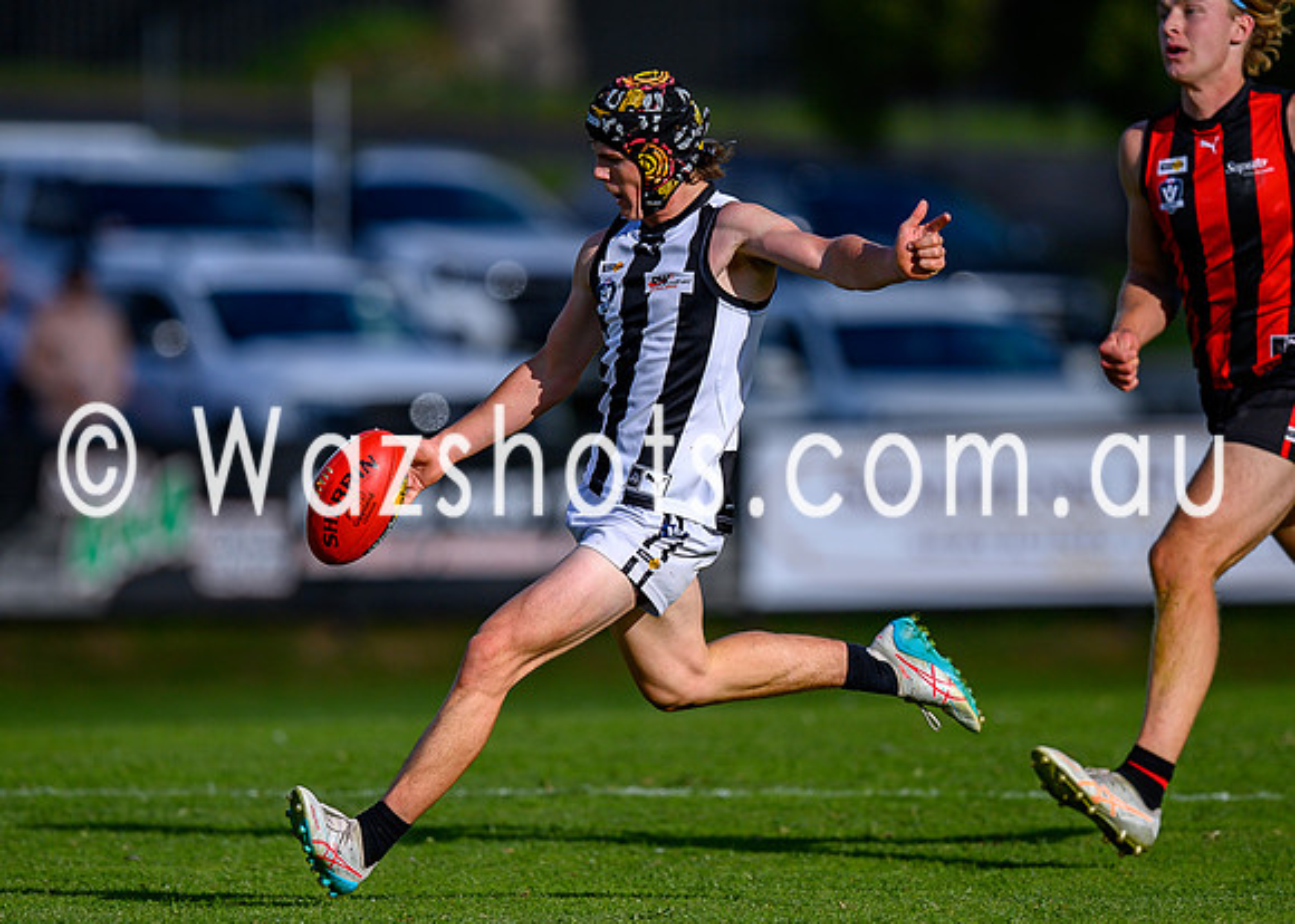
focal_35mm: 818
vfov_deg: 1.8
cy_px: 489
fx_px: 30070
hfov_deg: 2.5
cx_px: 705
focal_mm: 500
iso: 125
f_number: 4
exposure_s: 1/1600
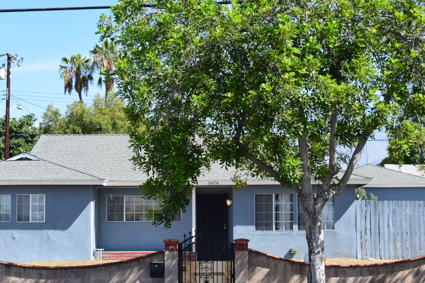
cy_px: 150
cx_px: 180
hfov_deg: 24.4
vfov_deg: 16.5
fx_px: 980
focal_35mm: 83
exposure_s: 1/500
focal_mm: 40
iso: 400
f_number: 11
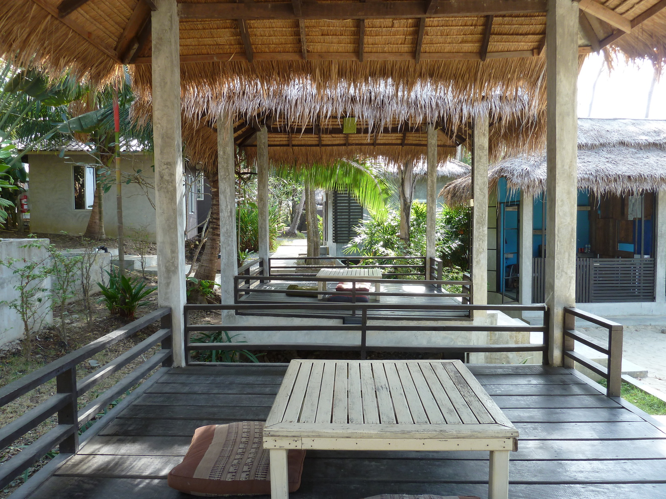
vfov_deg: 54.9
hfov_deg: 69.4
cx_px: 333
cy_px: 250
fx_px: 481
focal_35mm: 25
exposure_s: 1/60
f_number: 3.3
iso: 80
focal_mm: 4.1
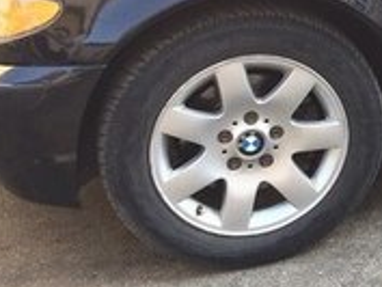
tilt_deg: -15.5
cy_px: -23
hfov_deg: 16.3
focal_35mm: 108
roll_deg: -1.5
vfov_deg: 13.5
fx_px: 1193
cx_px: 609
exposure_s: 1/111
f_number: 2.2
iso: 32
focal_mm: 4.15
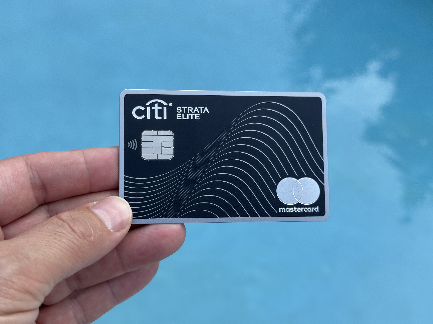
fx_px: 600
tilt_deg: -49.6
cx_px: 216
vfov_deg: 30.3
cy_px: 162
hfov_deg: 39.7
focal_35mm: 48
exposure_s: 1/756
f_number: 1.78
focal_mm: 6.76
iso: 64
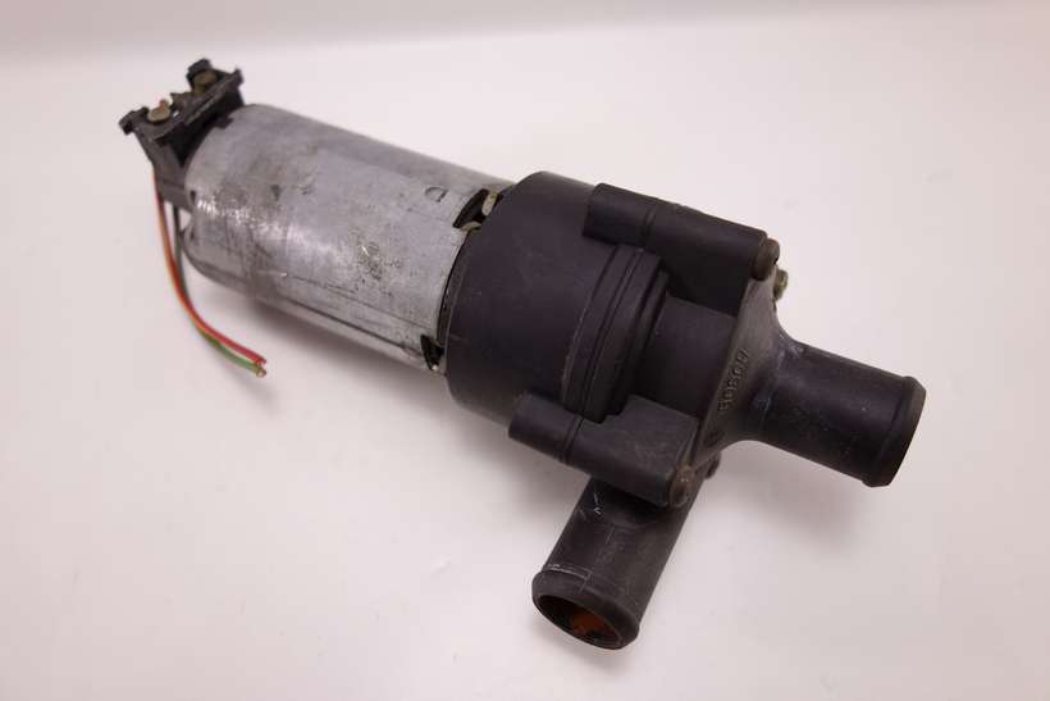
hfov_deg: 65.5
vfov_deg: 46.4
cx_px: 525
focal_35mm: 28
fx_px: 817
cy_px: 350
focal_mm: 10.4
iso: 125
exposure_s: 1/100
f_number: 2.5
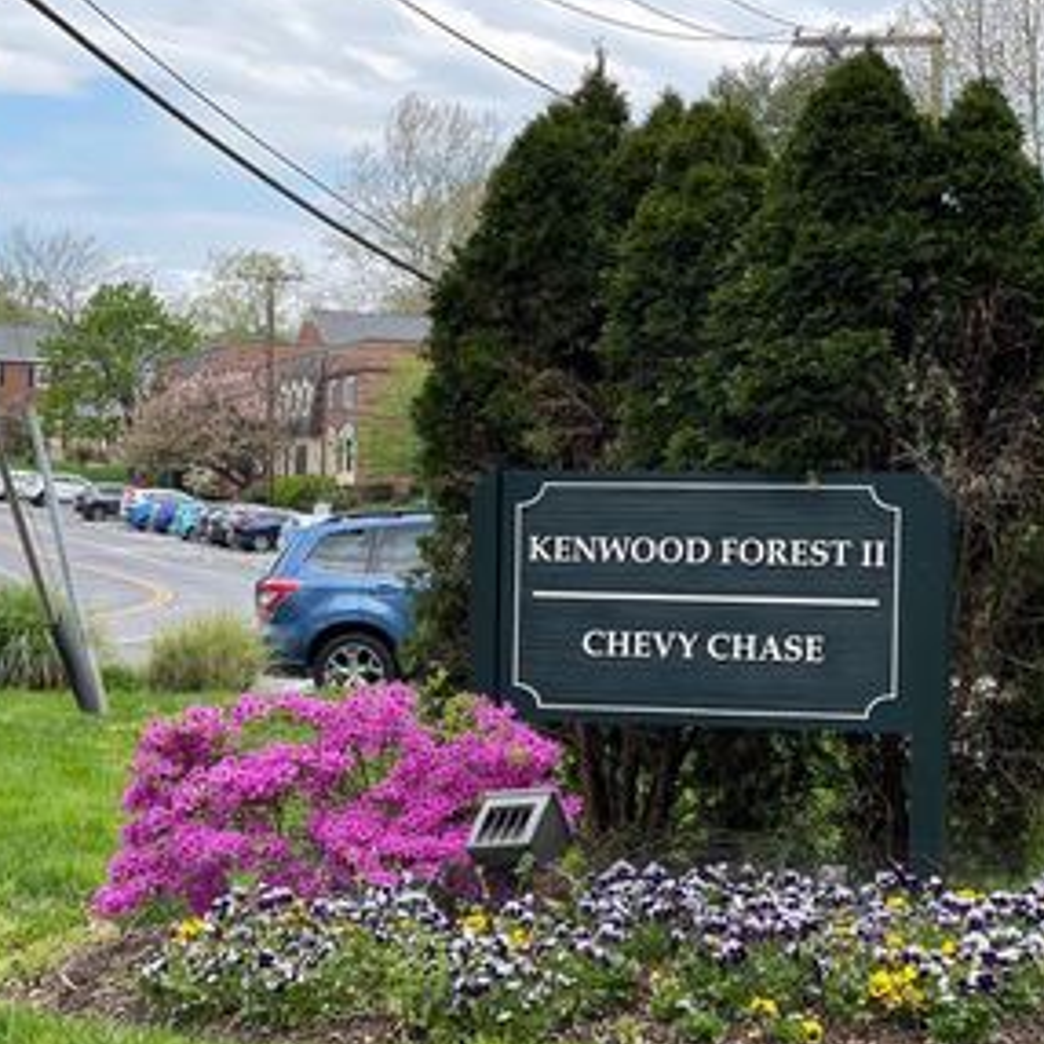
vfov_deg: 17.6
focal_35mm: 99
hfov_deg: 17.6
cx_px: 628
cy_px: 575
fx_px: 3378
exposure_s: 1/309
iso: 20
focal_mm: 7.5
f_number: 2.2
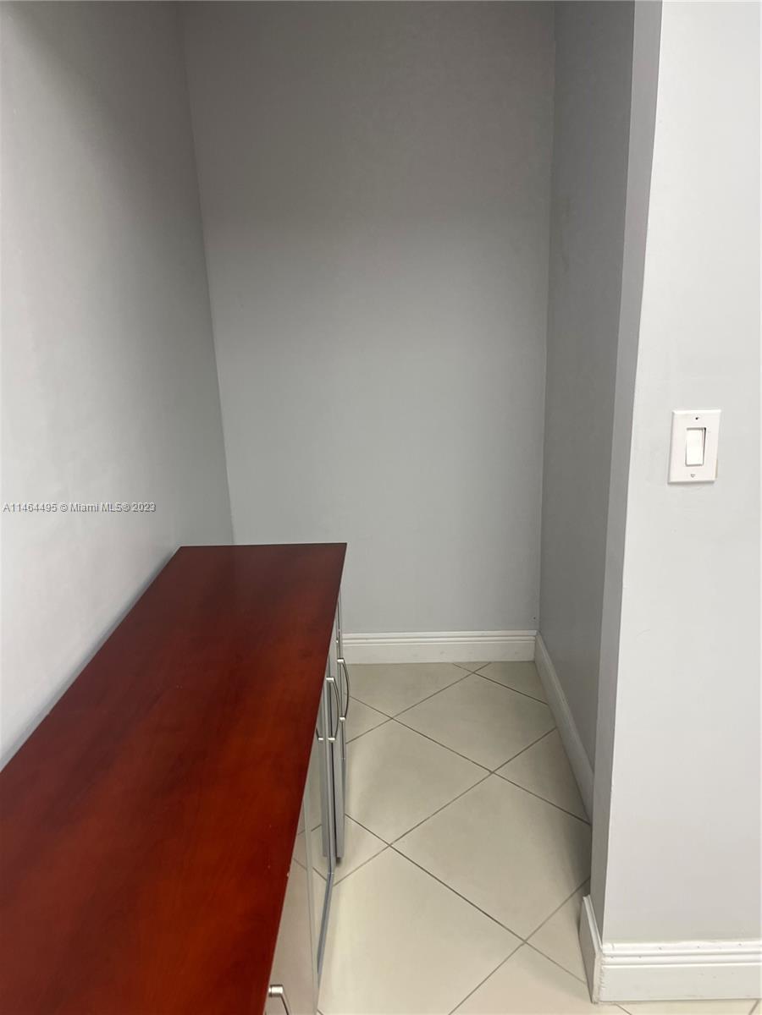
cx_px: 381
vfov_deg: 67.3
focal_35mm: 26
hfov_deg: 53.1
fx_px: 763
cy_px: 508
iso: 125
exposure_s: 1/120
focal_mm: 5.1
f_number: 1.6
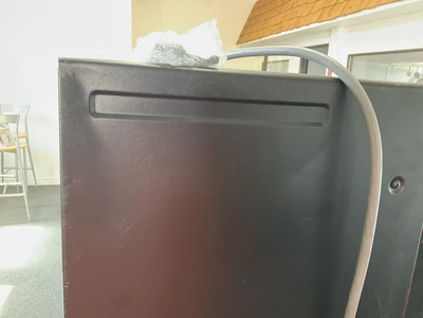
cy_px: 159
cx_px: 212
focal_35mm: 29
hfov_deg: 61.7
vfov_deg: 48.2
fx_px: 354
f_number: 1.8
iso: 500
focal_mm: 3
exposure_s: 1/30
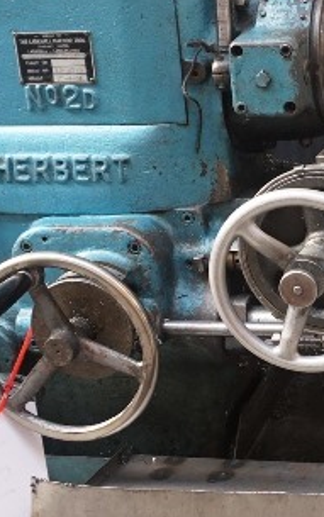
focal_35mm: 82
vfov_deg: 25.2
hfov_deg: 15.0
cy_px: 260
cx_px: 453
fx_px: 1157
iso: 800
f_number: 4
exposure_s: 1/160
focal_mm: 16
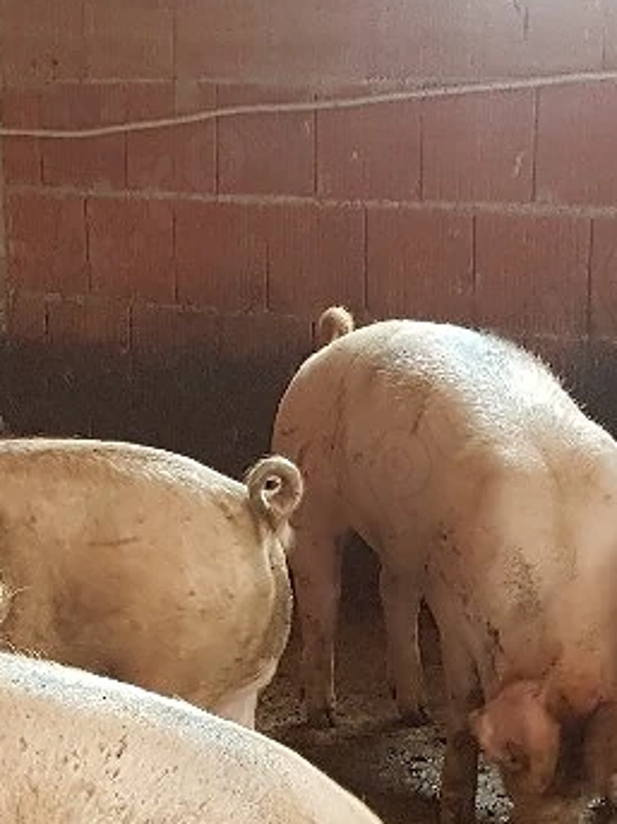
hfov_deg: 14.6
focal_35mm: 101
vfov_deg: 18.3
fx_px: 2402
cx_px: 149
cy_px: 1032
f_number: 1.7
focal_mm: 4.2
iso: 160
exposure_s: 1/33
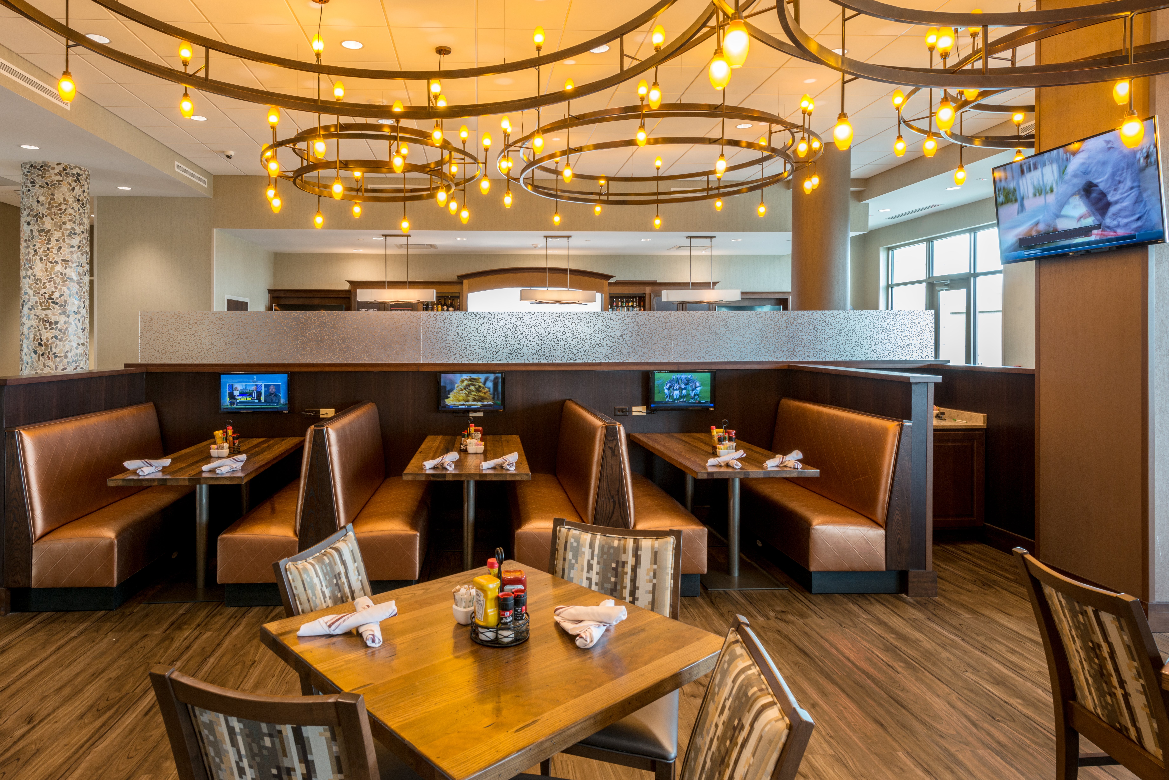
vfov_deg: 59.5
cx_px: 584
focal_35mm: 21
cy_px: 390
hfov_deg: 81.2
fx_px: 682
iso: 320
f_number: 8
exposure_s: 1/2
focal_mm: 21
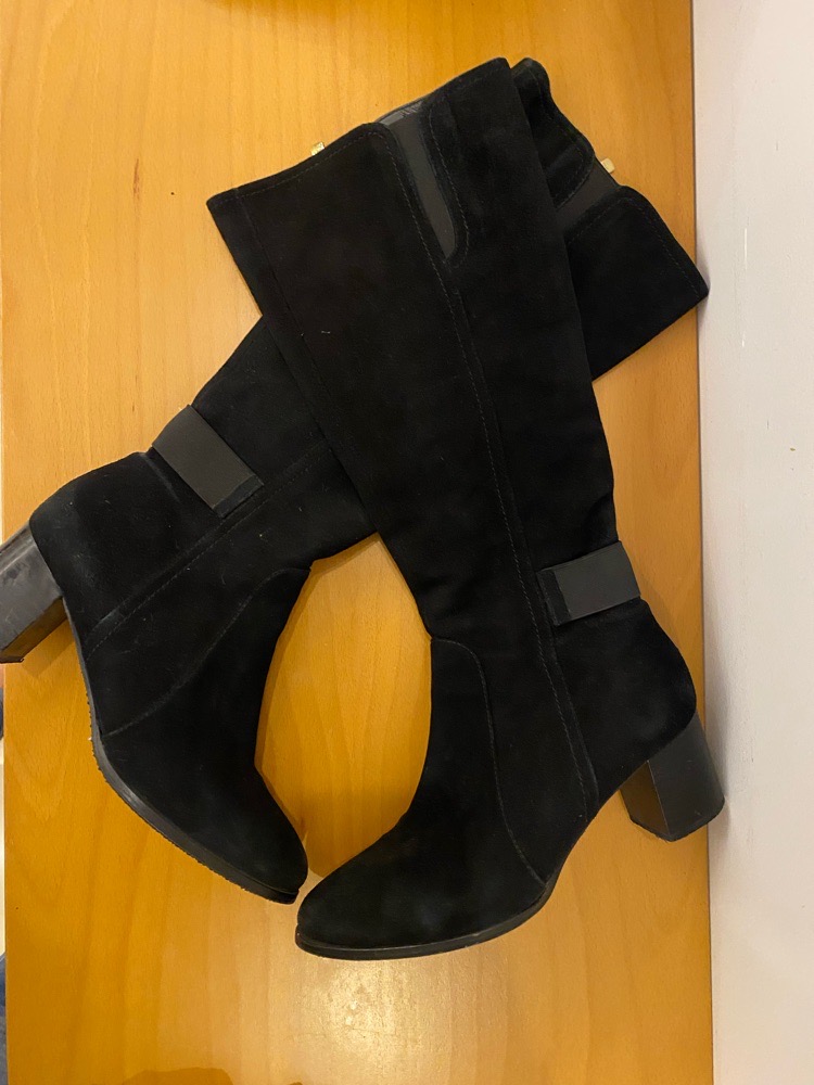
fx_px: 815
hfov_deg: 53.1
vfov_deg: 67.3
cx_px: 407
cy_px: 542
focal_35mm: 26
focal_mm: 4.25
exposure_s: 1/25
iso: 640
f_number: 1.8
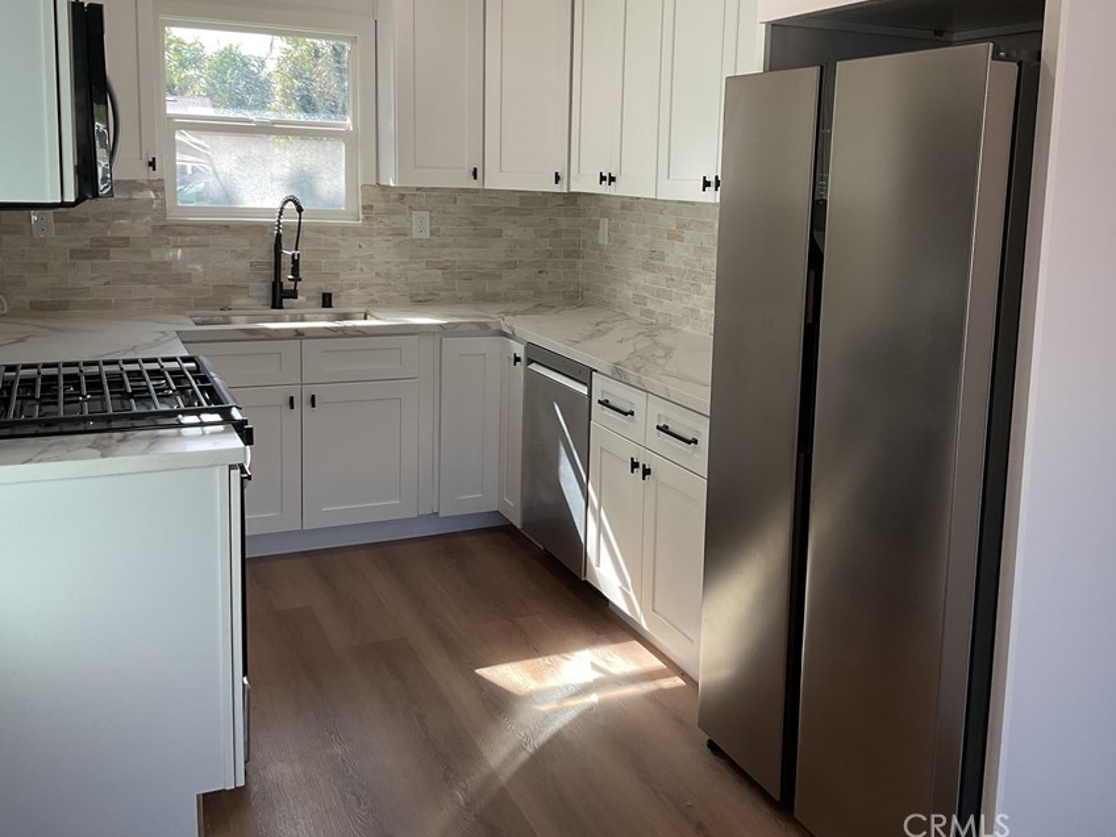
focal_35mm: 35
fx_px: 1128
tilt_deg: -8.3
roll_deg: -2.0
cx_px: 637
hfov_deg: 52.4
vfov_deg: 40.5
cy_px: 340
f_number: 1.8
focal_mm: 3
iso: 50
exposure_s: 1/120
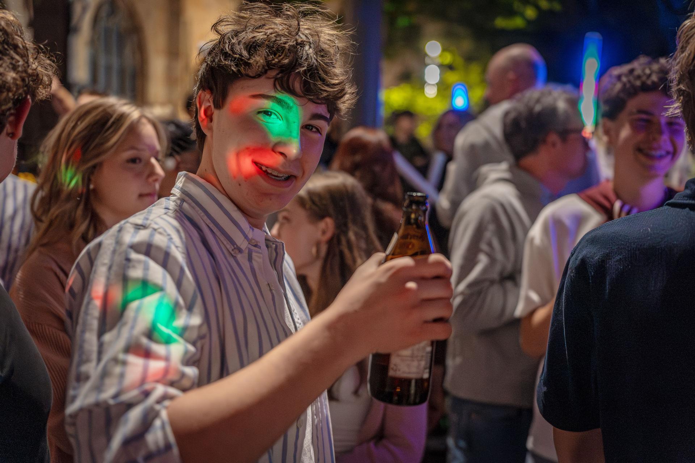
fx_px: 676
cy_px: 232
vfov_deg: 37.9
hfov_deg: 54.4
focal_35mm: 35
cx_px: 348
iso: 16000
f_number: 2
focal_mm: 35
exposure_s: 1/160
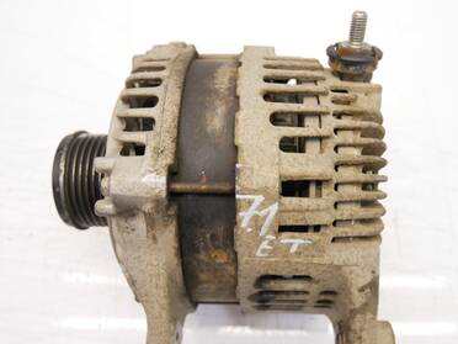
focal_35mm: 31
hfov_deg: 58.2
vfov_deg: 45.3
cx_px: 255
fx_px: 410
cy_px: 201
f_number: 3.5
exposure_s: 1/60
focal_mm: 12
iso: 400
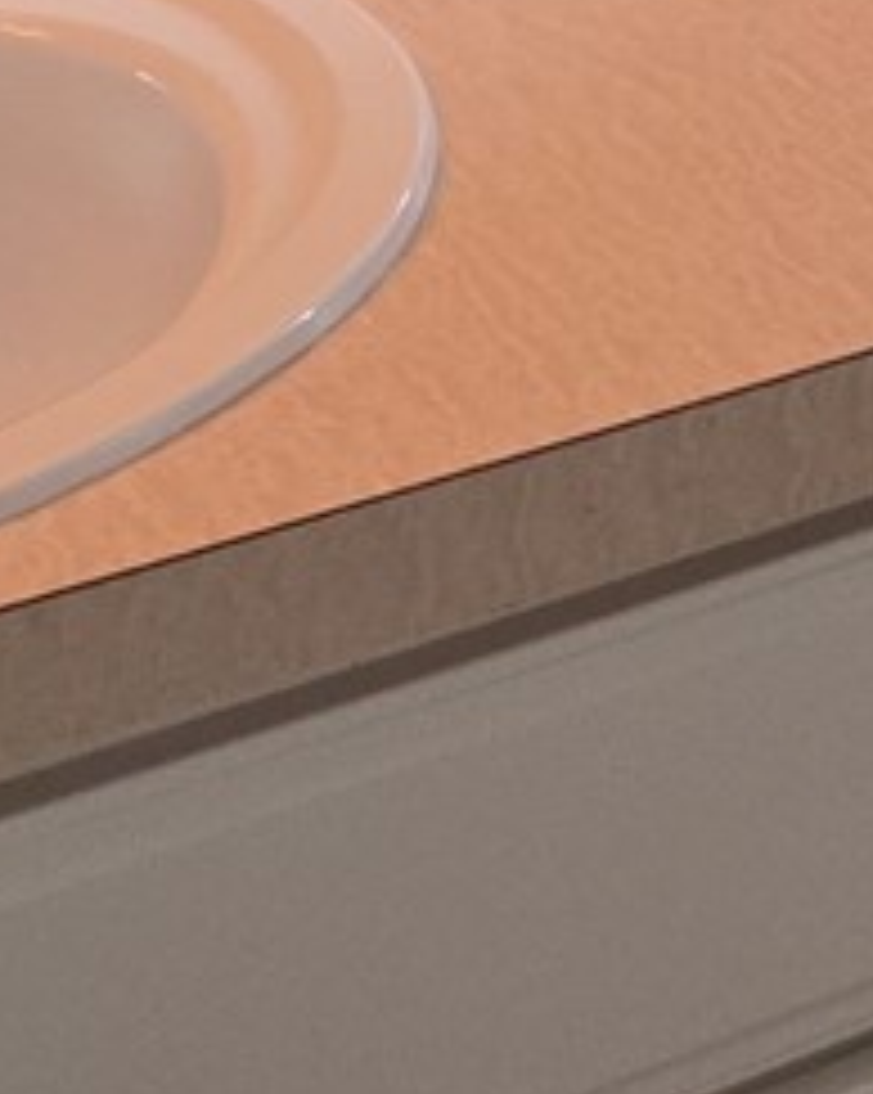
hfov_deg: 9.8
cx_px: 1678
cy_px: -1472
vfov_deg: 11.1
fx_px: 4786
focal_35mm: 148
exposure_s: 1/60
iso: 50
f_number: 1.8
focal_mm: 5.4
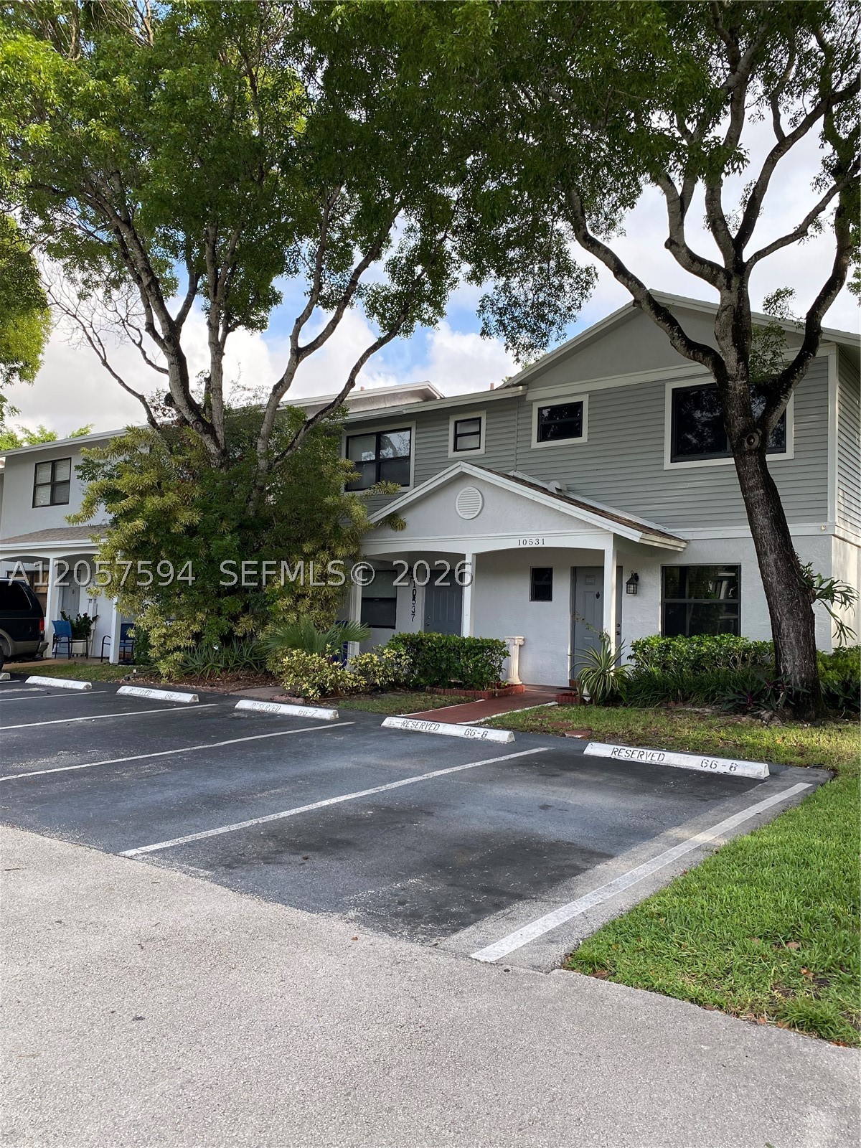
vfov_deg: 67.3
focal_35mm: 26
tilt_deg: +3.9
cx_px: 430
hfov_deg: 53.1
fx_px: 862
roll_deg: -3.2
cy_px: 574
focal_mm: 4.25
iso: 32
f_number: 1.8
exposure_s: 1/436
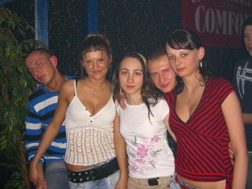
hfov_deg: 49.0
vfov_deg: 37.7
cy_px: 94
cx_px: 126
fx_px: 277
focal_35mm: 38
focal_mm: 7.9
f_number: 2.8
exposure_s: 1/60
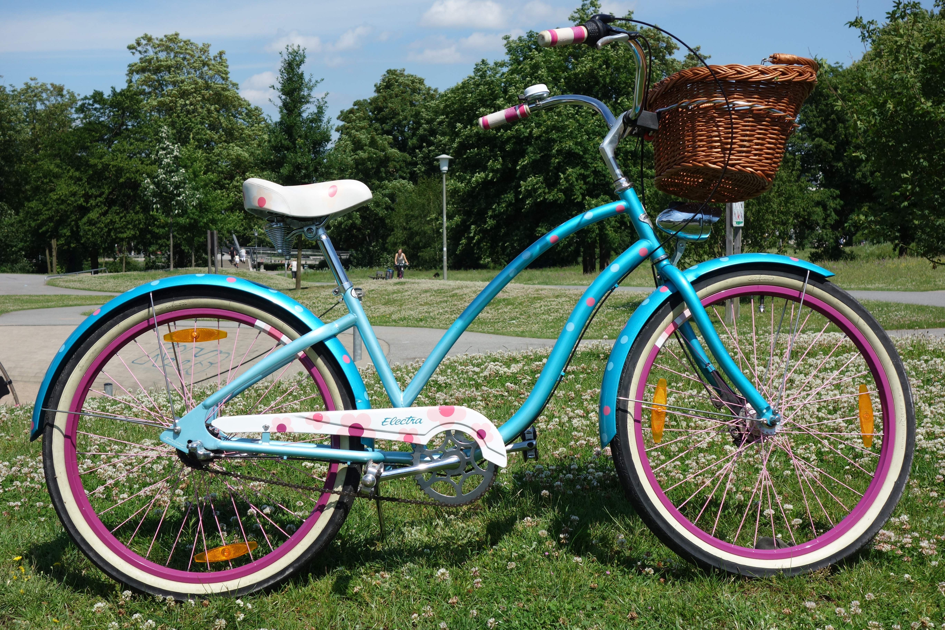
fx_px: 1444
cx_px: 472
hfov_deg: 36.2
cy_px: 315
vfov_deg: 24.6
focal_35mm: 55
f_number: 5.6
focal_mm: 20.41
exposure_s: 1/640
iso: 125
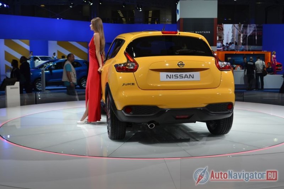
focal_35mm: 45
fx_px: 355
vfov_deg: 29.9
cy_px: 94
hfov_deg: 43.6
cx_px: 142
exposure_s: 1/125
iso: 250
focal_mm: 30
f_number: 5.6
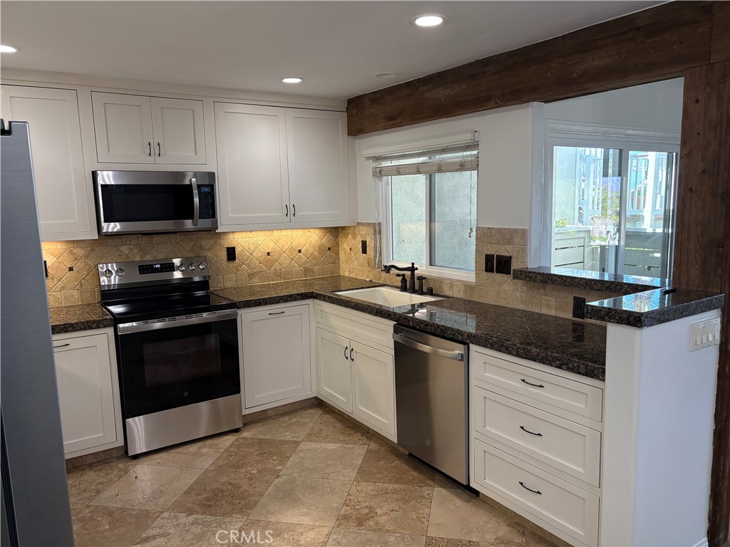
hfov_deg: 67.3
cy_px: 274
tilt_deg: -7.1
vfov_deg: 53.1
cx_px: 365
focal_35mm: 26
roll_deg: +2.2
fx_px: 548
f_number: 1.6
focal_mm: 5.96
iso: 160
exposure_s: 1/120
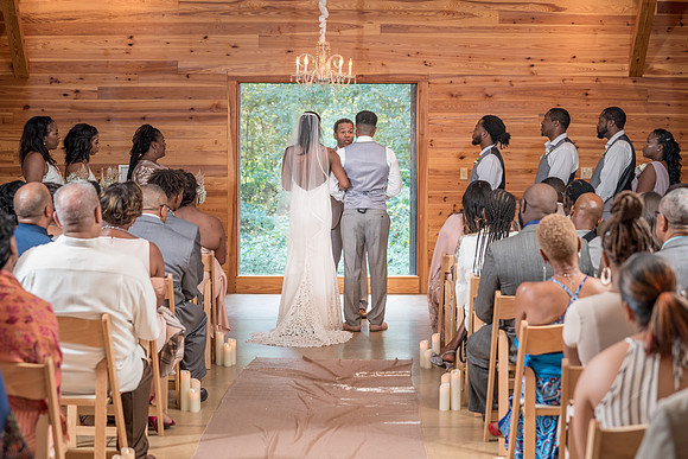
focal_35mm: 73
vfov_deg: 18.6
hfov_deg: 27.6
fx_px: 1399
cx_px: 344
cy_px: 222
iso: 800
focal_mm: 70
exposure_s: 1/100
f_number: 4
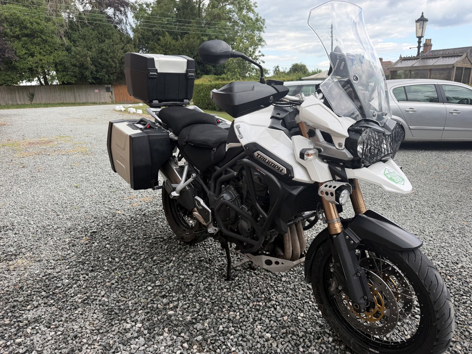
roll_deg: +1.0
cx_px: 236
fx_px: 327
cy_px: 177
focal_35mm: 24
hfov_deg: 71.6
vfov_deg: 56.8
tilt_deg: -14.8
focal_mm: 6.76
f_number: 1.78
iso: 100
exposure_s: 1/708
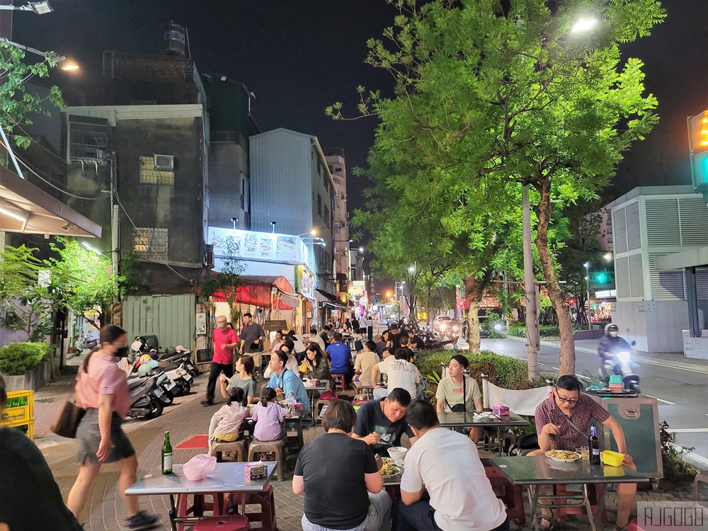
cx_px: 354
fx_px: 532
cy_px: 266
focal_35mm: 26
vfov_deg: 53.1
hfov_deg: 67.3
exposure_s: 1/40
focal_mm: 5.4
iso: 640
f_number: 1.8
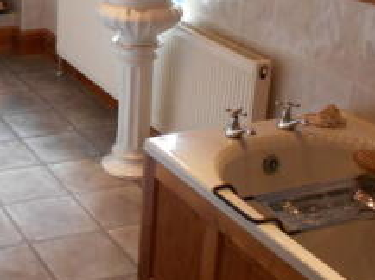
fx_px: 757
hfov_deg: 26.4
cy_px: 58
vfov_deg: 20.7
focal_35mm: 70
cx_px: 4
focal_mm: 4.6
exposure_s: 1/30
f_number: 3.2
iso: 280
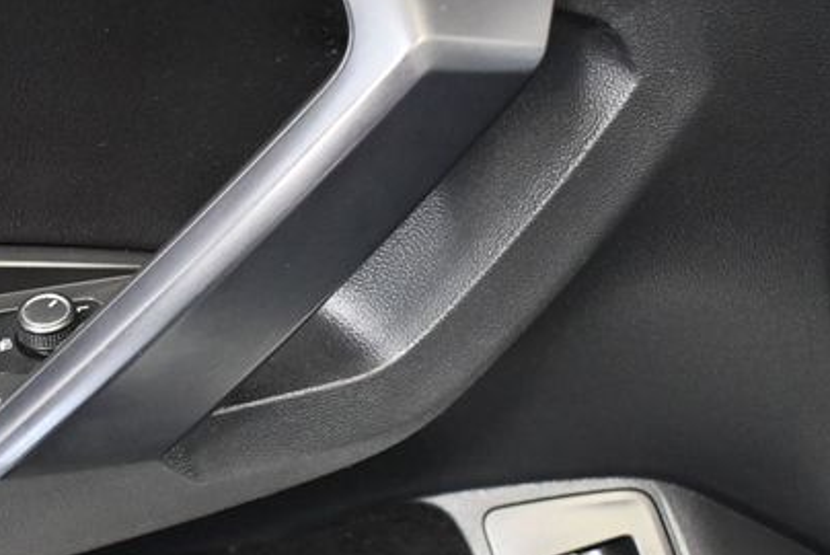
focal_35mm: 57
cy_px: 419
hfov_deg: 34.3
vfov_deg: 23.6
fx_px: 1315
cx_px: 208
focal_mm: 18
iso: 5000
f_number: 3.5
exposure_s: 1/60
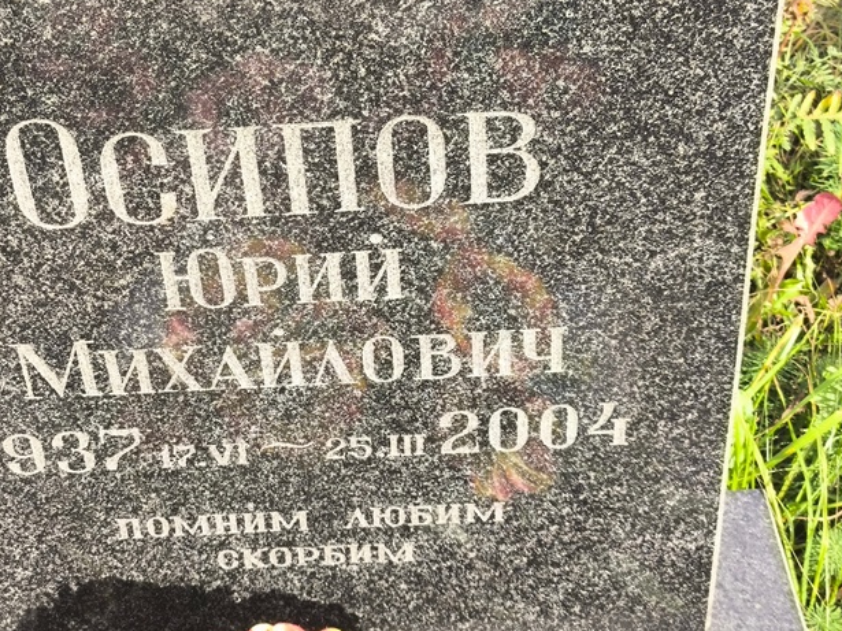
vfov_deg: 22.6
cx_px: 339
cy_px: 260
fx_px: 1581
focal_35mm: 65
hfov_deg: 29.8
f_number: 1.7
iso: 50
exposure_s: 1/251
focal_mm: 4.71
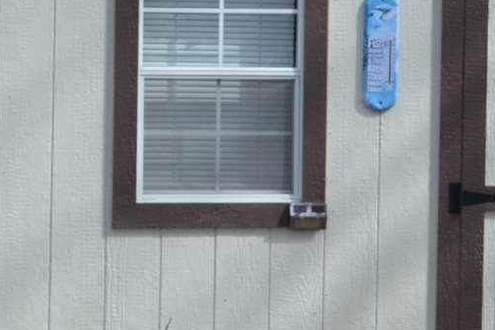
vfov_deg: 4.7
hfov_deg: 7.1
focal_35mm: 292
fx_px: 4012
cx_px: 387
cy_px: 26
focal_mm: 32
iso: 100
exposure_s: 1/160
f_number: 6.3
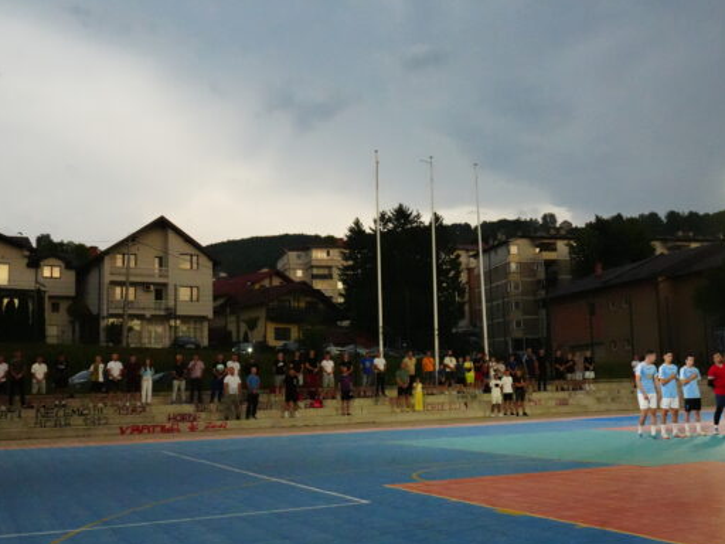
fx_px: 859
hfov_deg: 45.7
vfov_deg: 35.1
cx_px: 411
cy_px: 286
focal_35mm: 41
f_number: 5.6
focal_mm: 28
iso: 20000
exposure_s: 1/4000
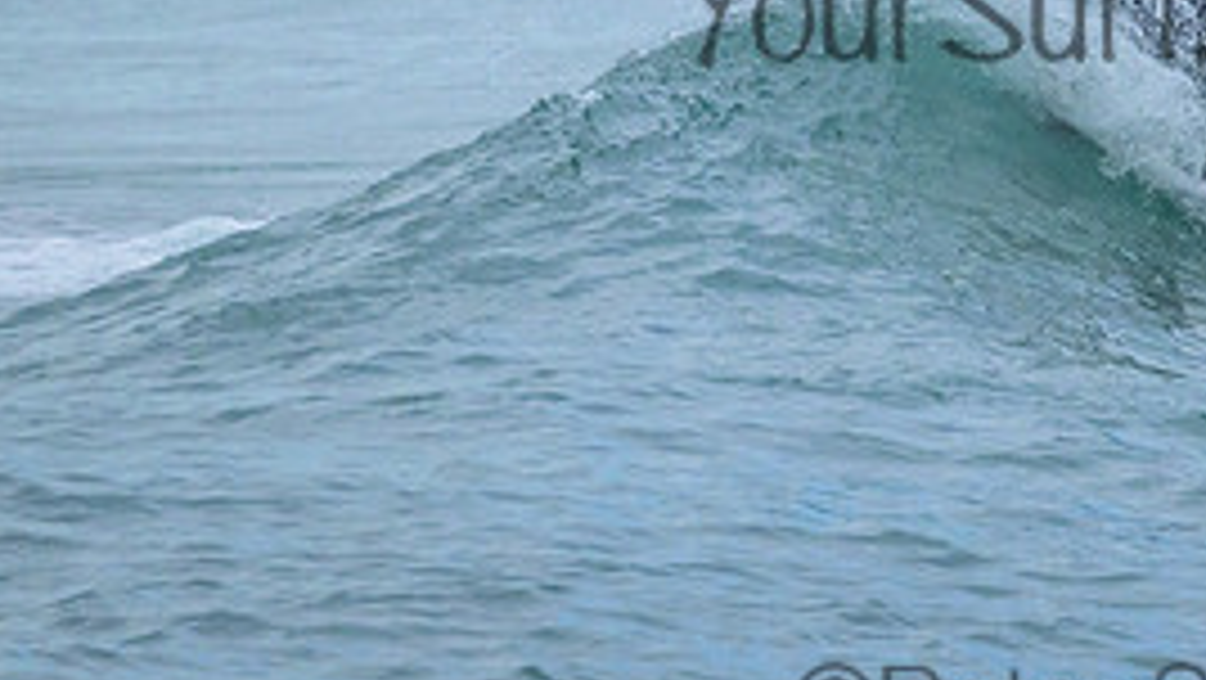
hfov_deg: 1.6
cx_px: 1143
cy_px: -43
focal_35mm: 1382
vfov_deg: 0.9
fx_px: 44212
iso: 3600
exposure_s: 1/1250
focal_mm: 610
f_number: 11
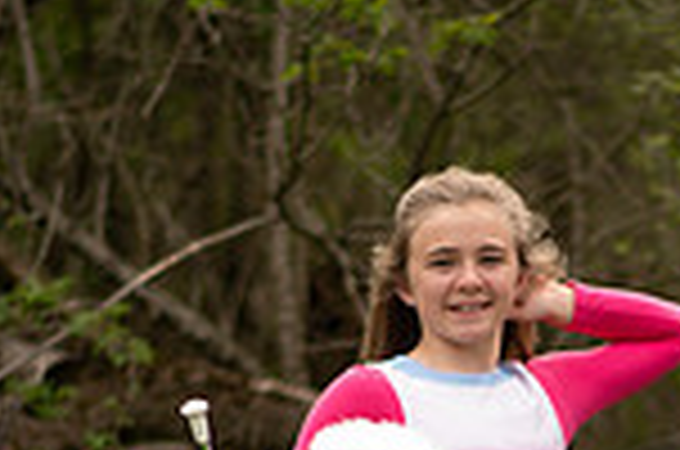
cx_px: 692
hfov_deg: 5.2
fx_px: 7483
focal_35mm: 397
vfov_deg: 3.4
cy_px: 960
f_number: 1.8
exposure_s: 1/500
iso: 100
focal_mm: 85
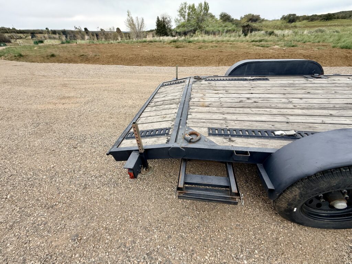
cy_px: 132
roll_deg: +4.6
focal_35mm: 14
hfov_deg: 102.1
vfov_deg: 85.7
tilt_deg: -32.6
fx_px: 142
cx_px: 176
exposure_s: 1/574
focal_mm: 2.22
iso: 50
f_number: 2.2
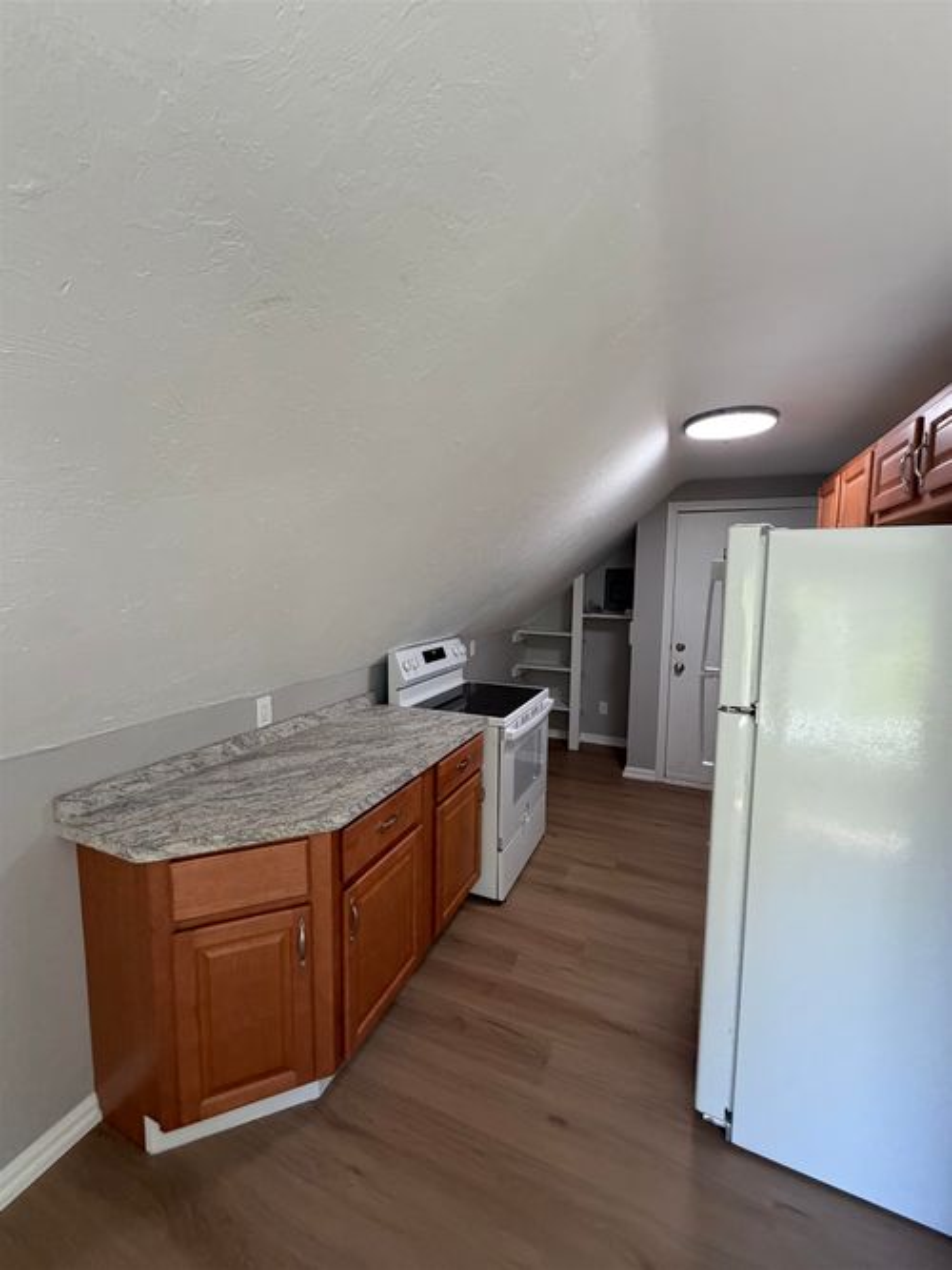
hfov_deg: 85.7
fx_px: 514
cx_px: 476
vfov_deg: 102.1
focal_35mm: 14
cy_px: 635
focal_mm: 2.22
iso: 200
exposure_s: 1/121
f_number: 2.2
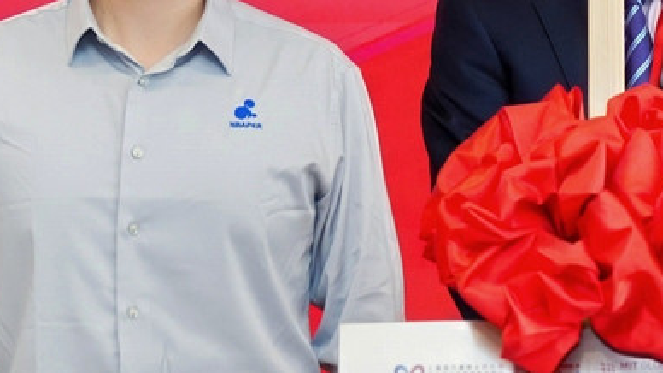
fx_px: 2584
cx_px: 578
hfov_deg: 14.5
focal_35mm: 147
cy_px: 269
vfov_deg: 8.2
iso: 400
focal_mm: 34
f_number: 3.5
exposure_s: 1/160
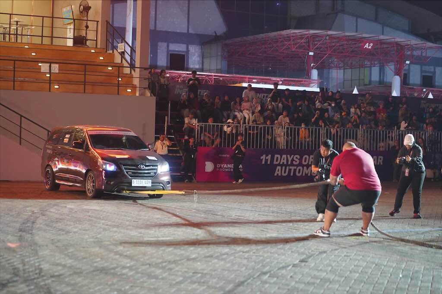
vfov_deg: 19.5
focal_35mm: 70
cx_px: 221
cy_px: 147
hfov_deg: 28.8
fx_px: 860
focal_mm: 70
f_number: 2.8
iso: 8000
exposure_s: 1/320
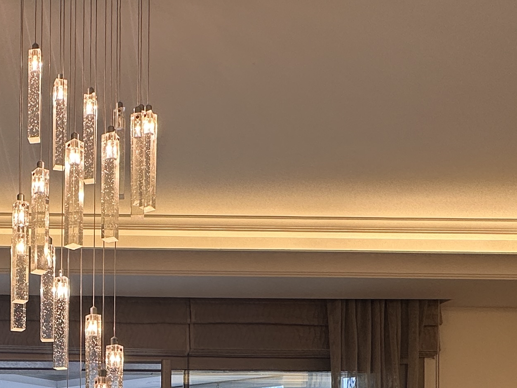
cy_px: 470
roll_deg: +1.2
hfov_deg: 39.0
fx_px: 672
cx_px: 47
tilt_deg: +2.1
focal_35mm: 45
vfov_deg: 28.0
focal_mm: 2.22
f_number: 2.2
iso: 40
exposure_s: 1/100
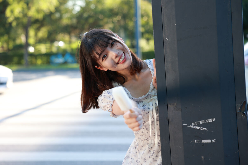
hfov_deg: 30.5
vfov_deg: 20.6
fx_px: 455
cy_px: 82
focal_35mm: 66
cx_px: 124
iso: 125
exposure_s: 1/200
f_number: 3.2
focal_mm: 66
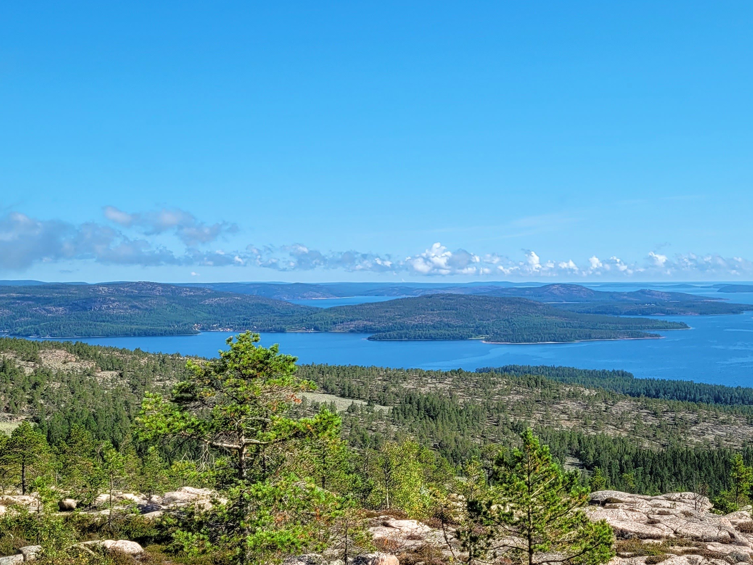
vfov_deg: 31.5
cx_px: 394
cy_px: 318
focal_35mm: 46
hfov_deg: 41.2
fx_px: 1001
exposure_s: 1/2469
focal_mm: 5.4
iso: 40
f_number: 1.8
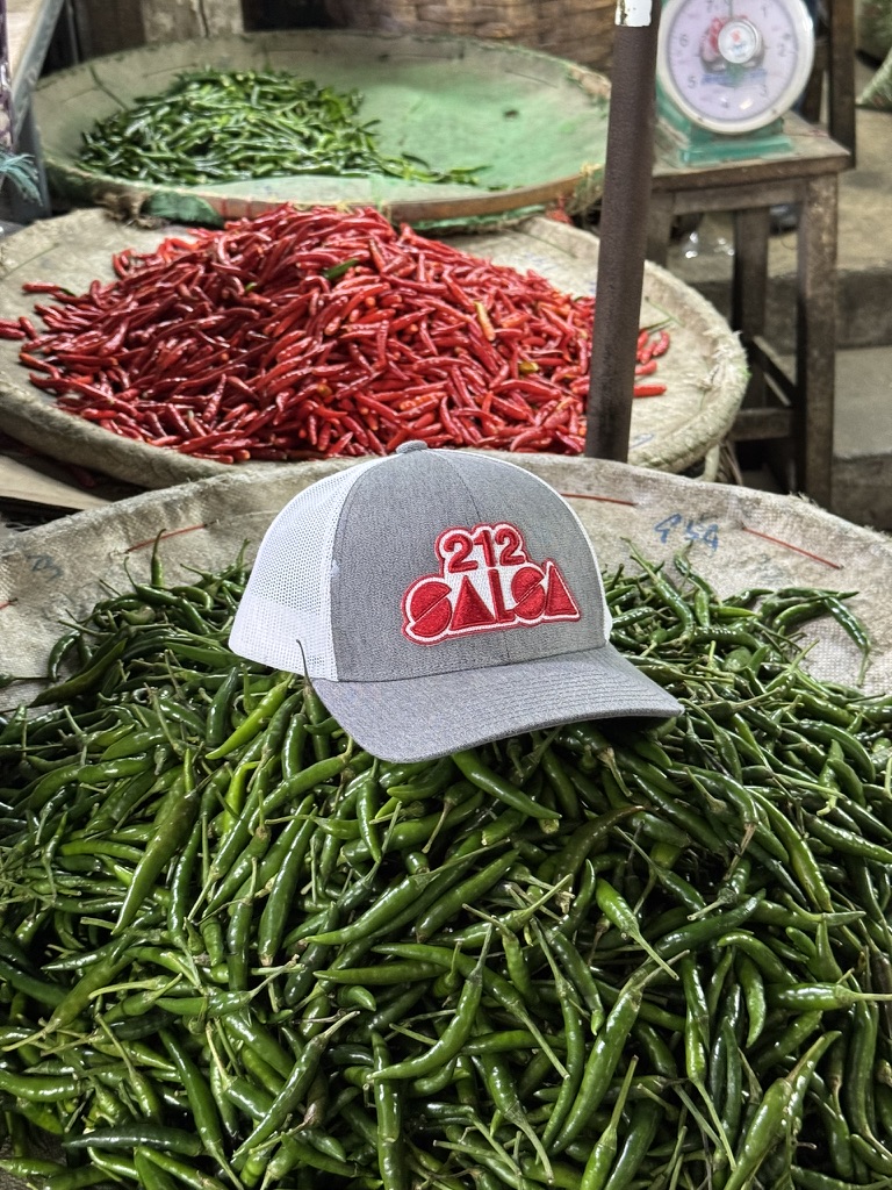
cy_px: 595
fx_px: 1649
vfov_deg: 39.7
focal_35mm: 48
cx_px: 446
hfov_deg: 30.3
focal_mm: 6.76
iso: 320
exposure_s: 1/33
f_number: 1.78
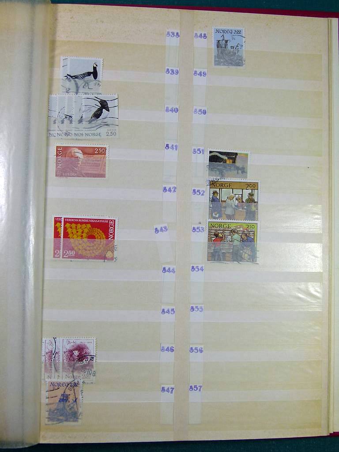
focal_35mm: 34
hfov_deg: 41.8
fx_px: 444
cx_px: 170
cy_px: 226
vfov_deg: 54.0
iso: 100
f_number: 4
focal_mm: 6.2
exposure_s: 1/200
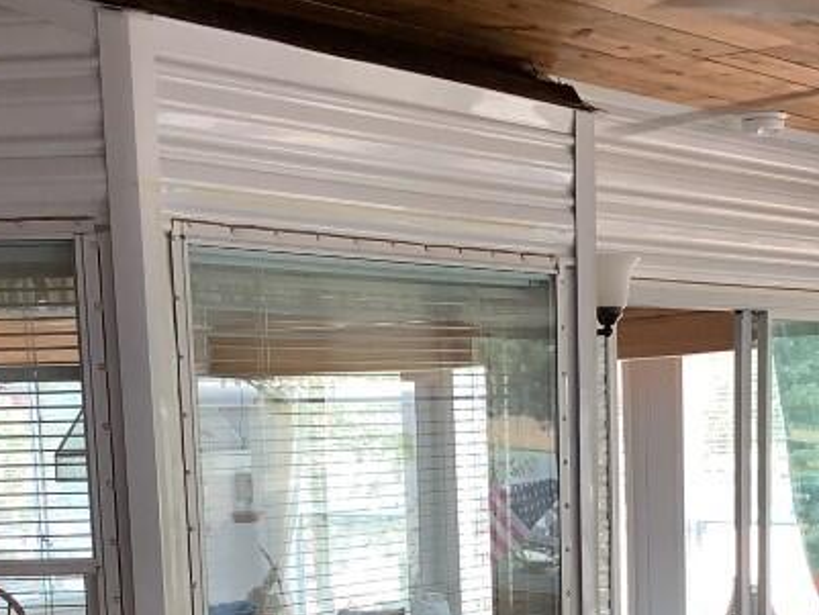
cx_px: 518
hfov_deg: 29.3
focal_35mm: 66
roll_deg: +1.5
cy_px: 633
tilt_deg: -8.5
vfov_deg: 21.4
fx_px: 1562
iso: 100
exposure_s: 1/120
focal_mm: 3.3
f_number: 2.4
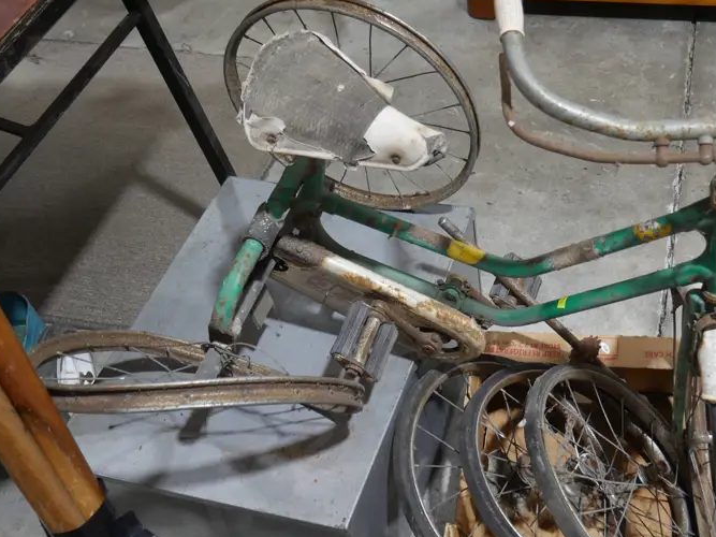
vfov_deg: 33.5
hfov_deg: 43.2
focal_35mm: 43
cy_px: 318
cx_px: 485
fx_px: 889
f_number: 3.5
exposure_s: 1/60
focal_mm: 14
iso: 320
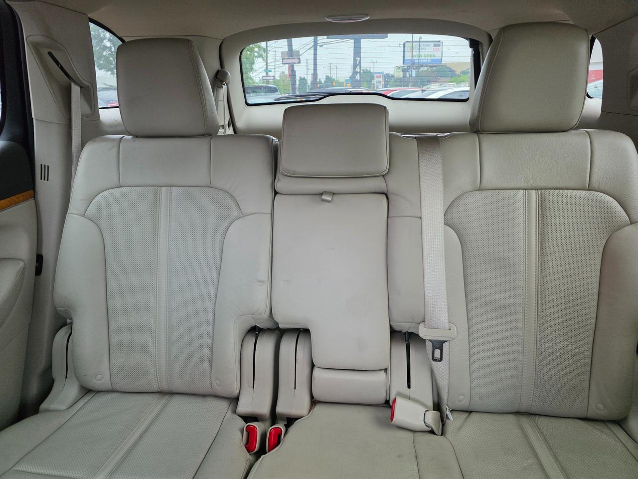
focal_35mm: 23
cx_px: 319
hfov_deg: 73.9
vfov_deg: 58.9
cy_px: 240
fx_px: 424
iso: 250
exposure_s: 1/120
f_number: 1.7
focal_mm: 6.3
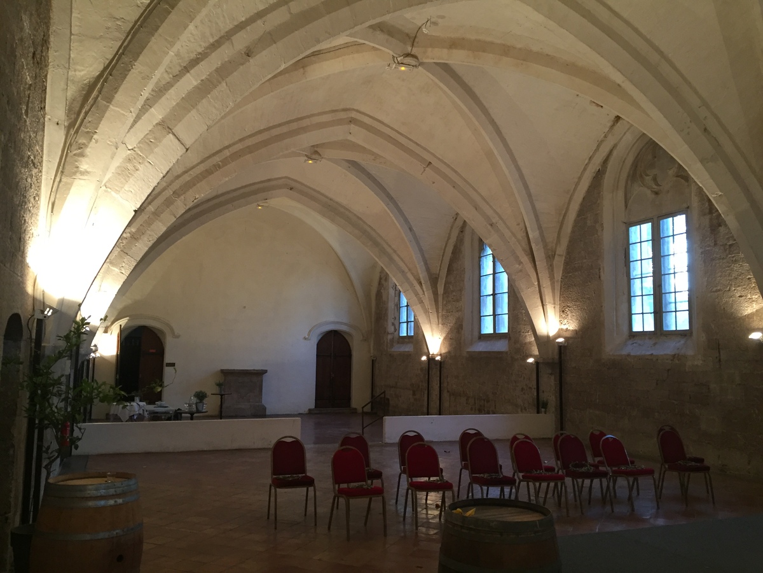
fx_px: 639
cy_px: 286
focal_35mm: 29
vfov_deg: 48.2
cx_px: 382
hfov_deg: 61.7
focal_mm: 4.15
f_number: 2.2
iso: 160
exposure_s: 1/33
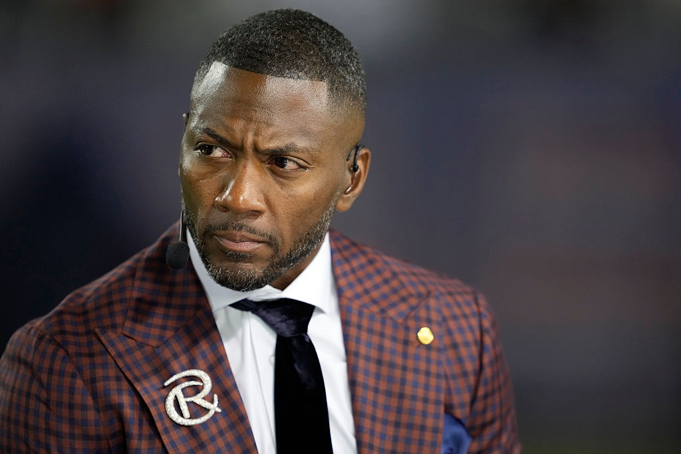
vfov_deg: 3.4
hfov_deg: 5.2
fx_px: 7567
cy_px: 227
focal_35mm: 400
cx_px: 340
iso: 3200
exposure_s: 1/2000
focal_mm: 400
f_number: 2.8
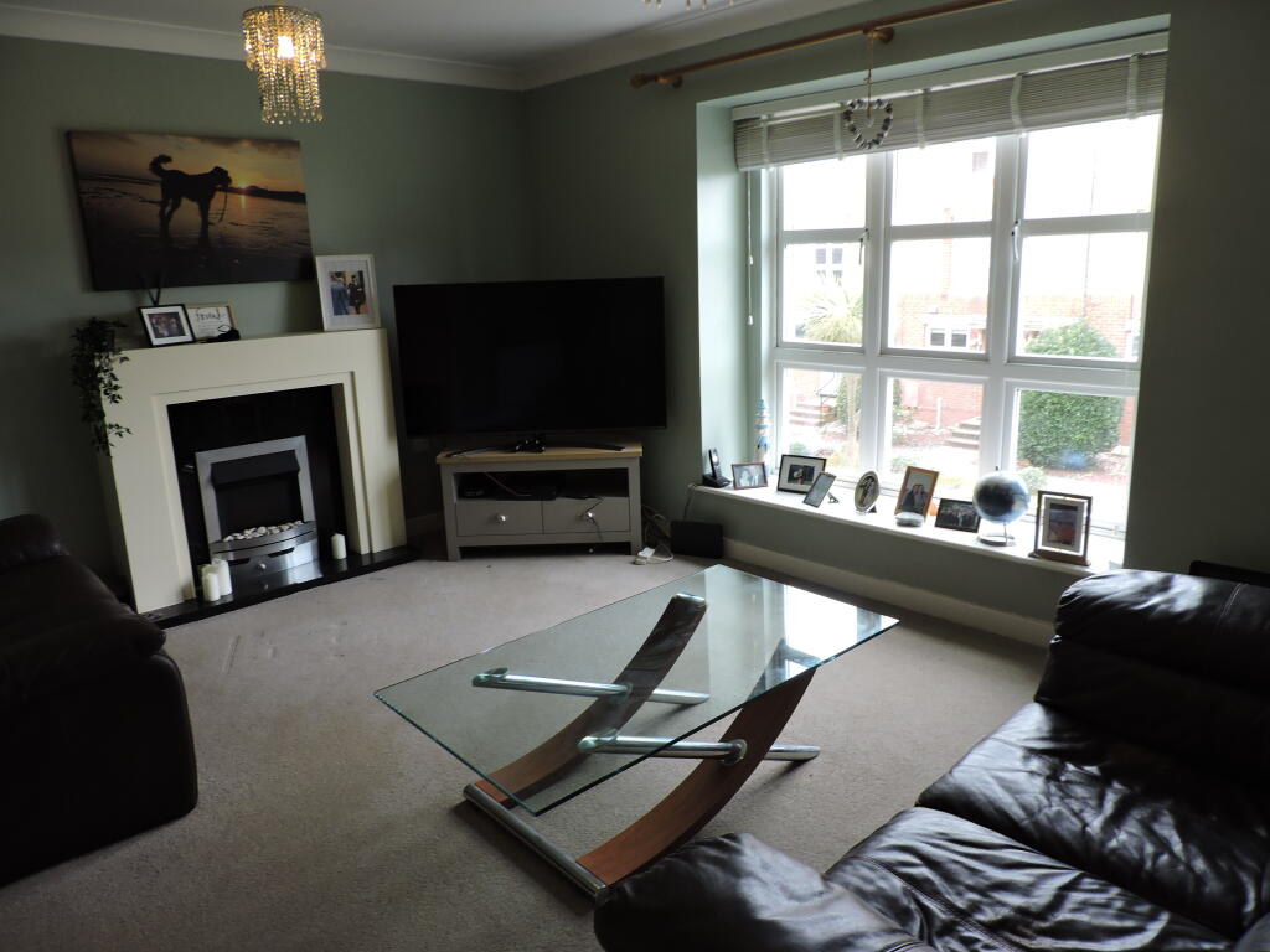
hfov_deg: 71.6
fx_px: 881
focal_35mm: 24
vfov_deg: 56.8
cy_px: 476
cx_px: 635
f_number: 3
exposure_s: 1/30
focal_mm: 4.3
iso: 140
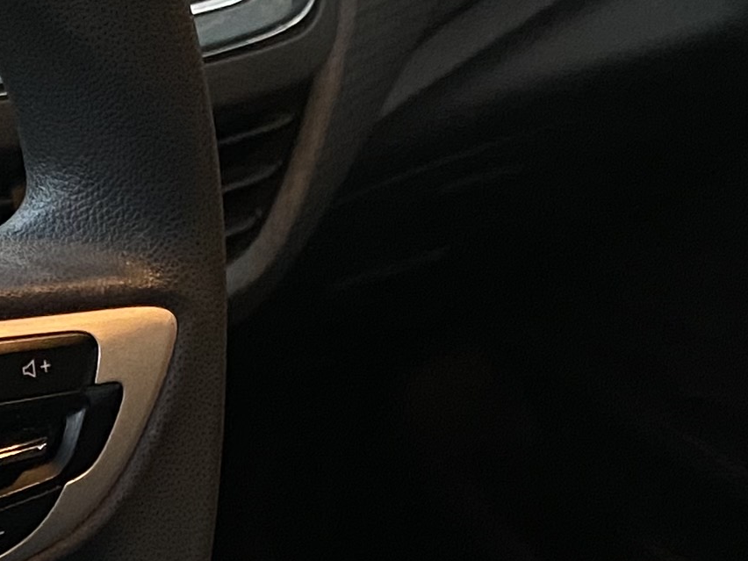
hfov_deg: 14.0
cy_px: 576
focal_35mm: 123
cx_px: -651
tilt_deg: -32.7
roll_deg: -12.5
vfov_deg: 11.9
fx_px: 2658
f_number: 1.8
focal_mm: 4.25
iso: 400
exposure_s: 1/60
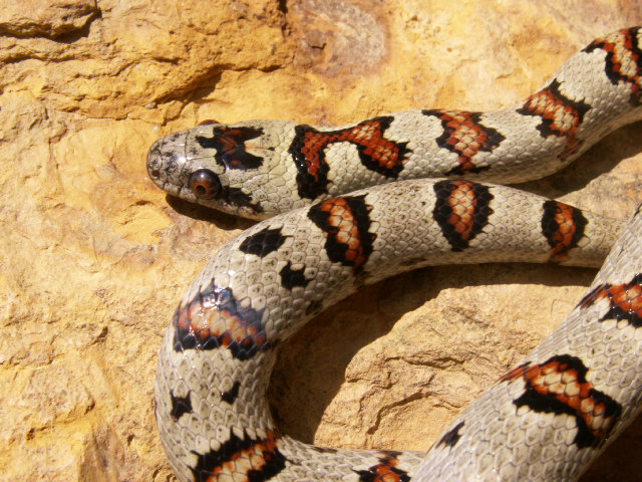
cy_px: 241
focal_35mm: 62
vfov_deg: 23.7
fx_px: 1150
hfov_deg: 31.2
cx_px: 321
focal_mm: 10.28
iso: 50
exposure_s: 1/200
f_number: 8
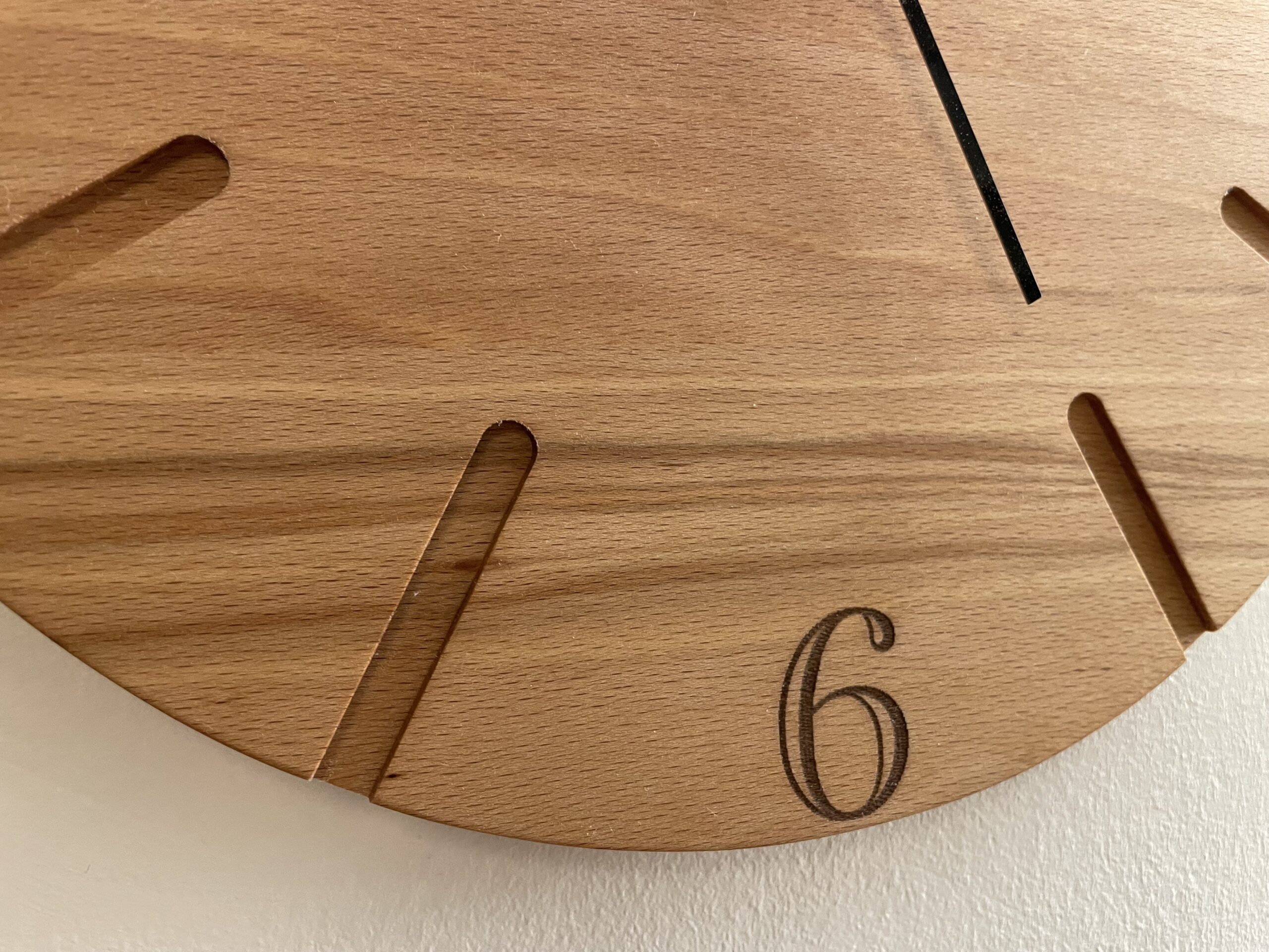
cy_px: 476
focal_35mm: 26
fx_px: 953
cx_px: 634
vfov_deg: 53.1
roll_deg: +2.8
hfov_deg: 67.3
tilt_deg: -0.1
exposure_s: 1/59
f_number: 1.6
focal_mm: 4.2
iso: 200
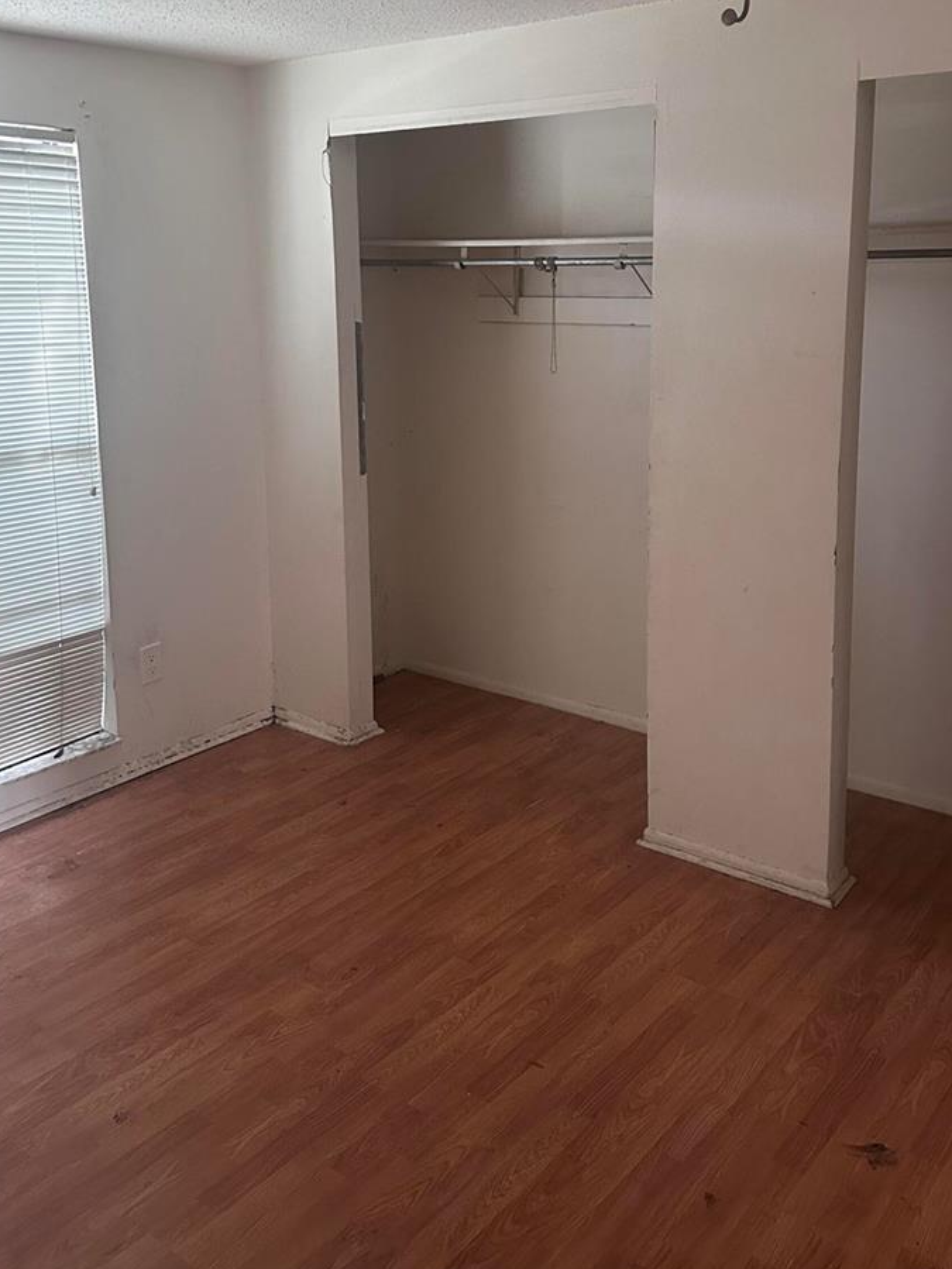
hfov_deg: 44.1
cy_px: 484
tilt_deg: -7.2
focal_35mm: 32
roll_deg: -0.3
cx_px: 506
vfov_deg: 56.2
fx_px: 1173
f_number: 1.78
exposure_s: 1/60
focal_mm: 6.86
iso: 640
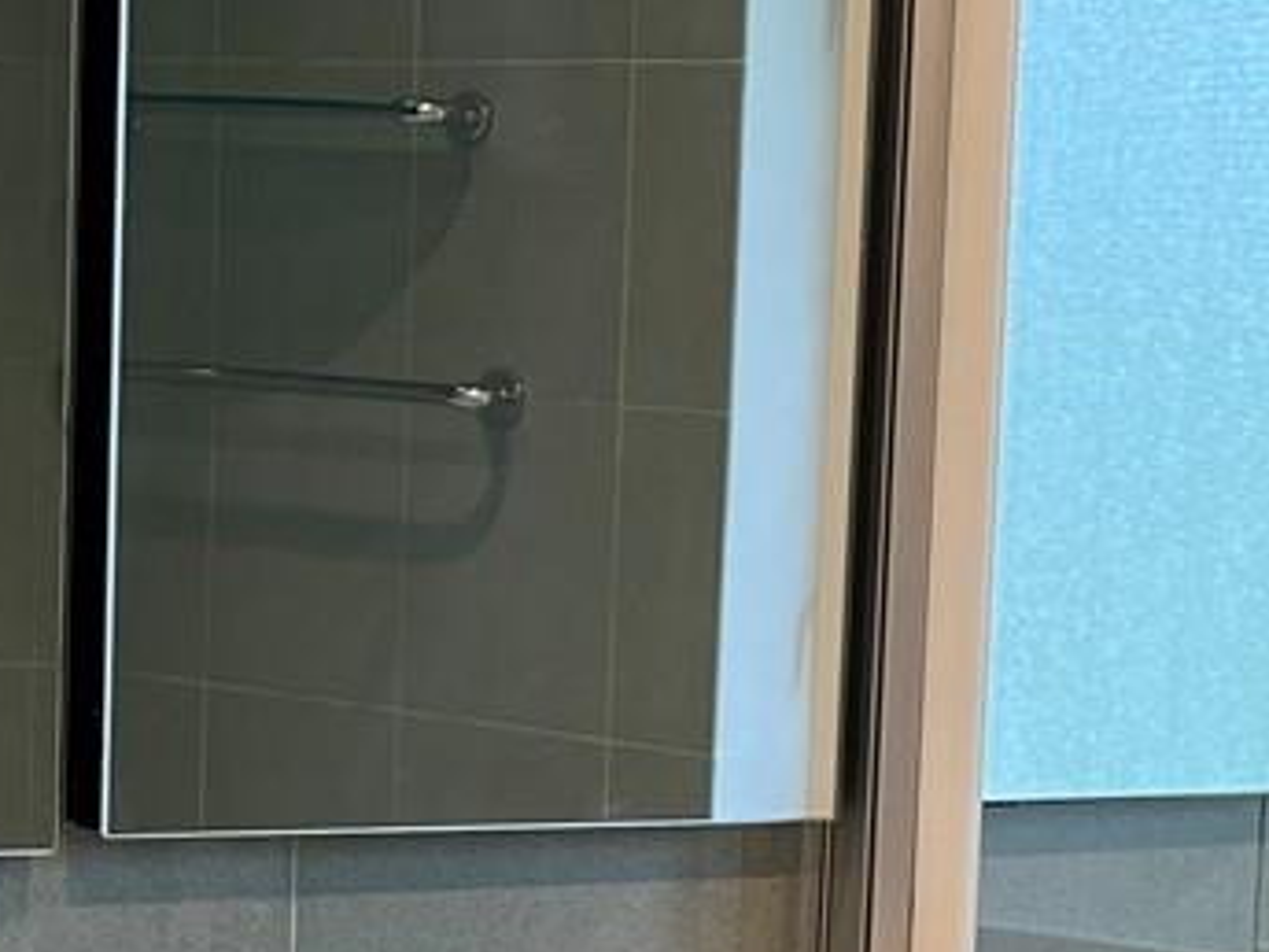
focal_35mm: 121
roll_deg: -3.0
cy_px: 1026
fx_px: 4436
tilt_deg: -7.9
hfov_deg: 16.1
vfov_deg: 12.1
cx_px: 1066
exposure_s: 1/120
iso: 125
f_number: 1.6
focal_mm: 5.1
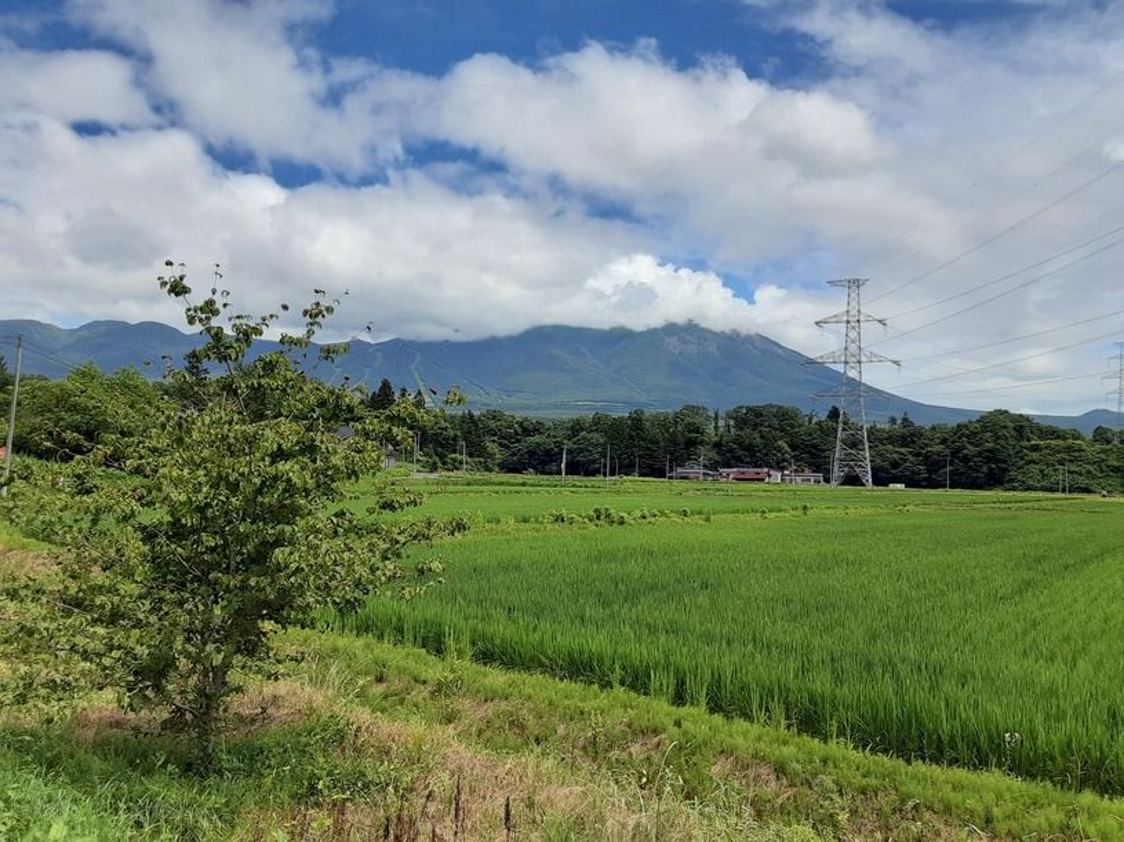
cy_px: 421
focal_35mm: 27
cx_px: 562
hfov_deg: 65.3
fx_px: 877
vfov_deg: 51.3
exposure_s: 1/2169
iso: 40
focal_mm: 2.91
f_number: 1.9
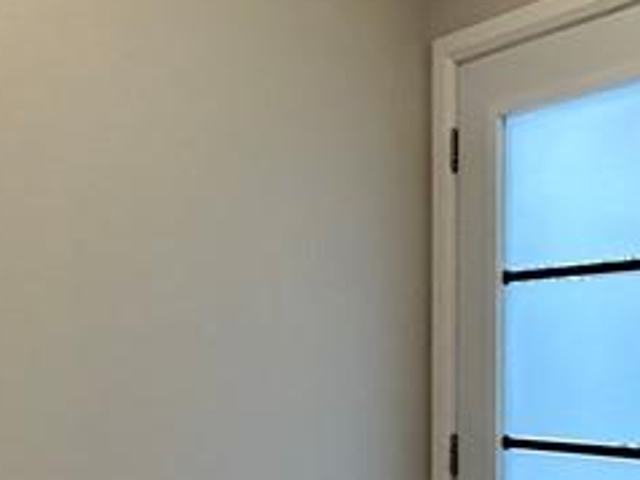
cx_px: 367
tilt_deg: +1.3
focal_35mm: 60
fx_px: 1109
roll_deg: -0.4
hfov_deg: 32.1
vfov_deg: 24.1
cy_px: 367
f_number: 2.2
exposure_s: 1/120
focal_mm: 2.22
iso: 250
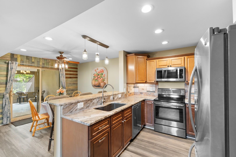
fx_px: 98
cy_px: 78
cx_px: 118
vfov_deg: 77.3
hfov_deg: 100.4
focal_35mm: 15
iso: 100
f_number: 4.5
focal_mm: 10
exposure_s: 1/4
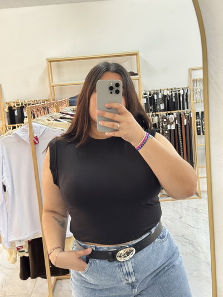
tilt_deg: -7.8
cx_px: 112
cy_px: 148
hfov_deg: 30.3
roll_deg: +6.5
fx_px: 412
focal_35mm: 48
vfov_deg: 39.6
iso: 200
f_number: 1.78
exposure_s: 1/33
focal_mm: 6.76
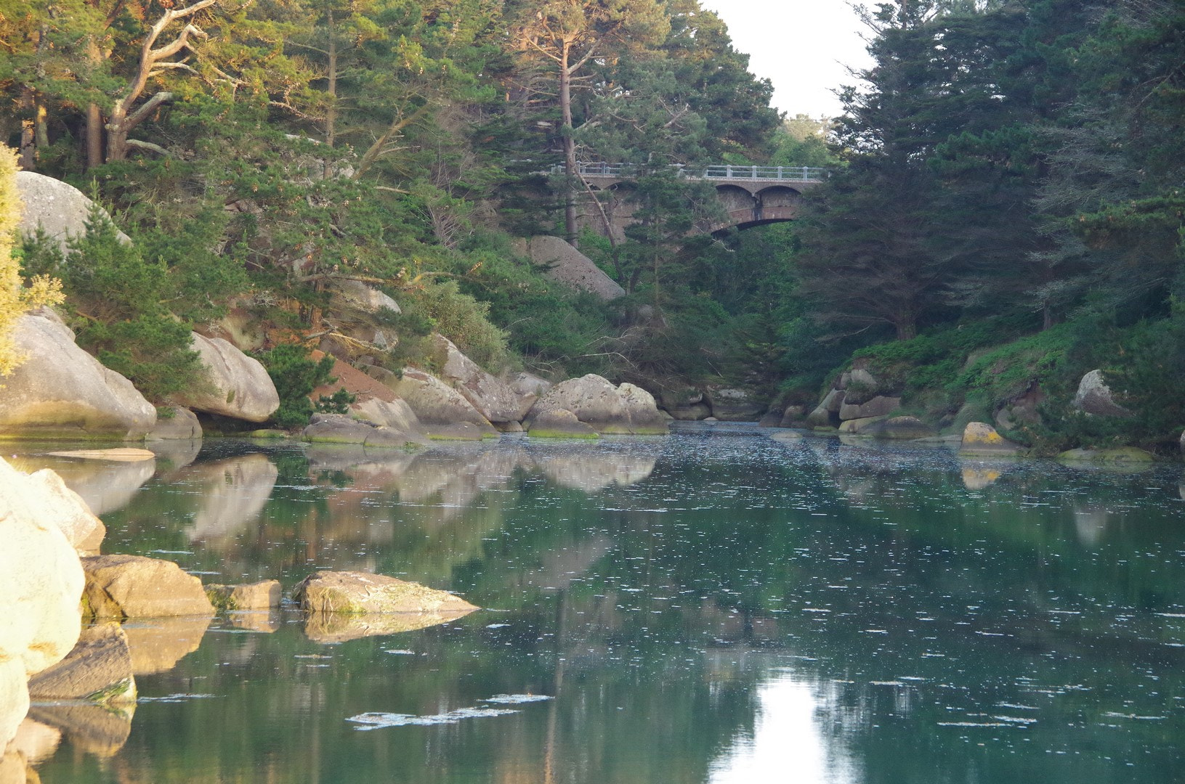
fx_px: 4927
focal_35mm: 150
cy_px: 392
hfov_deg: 13.7
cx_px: 592
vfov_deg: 9.1
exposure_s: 1/125
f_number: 9
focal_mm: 100
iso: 1600
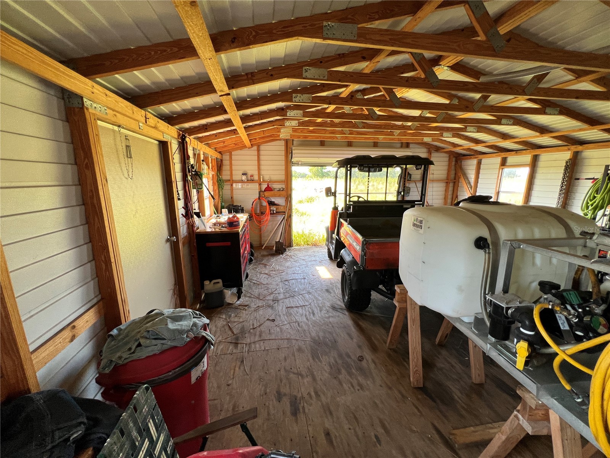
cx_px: 305
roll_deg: -0.6
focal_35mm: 13
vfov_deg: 89.9
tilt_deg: -11.4
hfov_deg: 106.2
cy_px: 229
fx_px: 229
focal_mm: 1.57
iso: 100
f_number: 1.8
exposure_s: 1/99
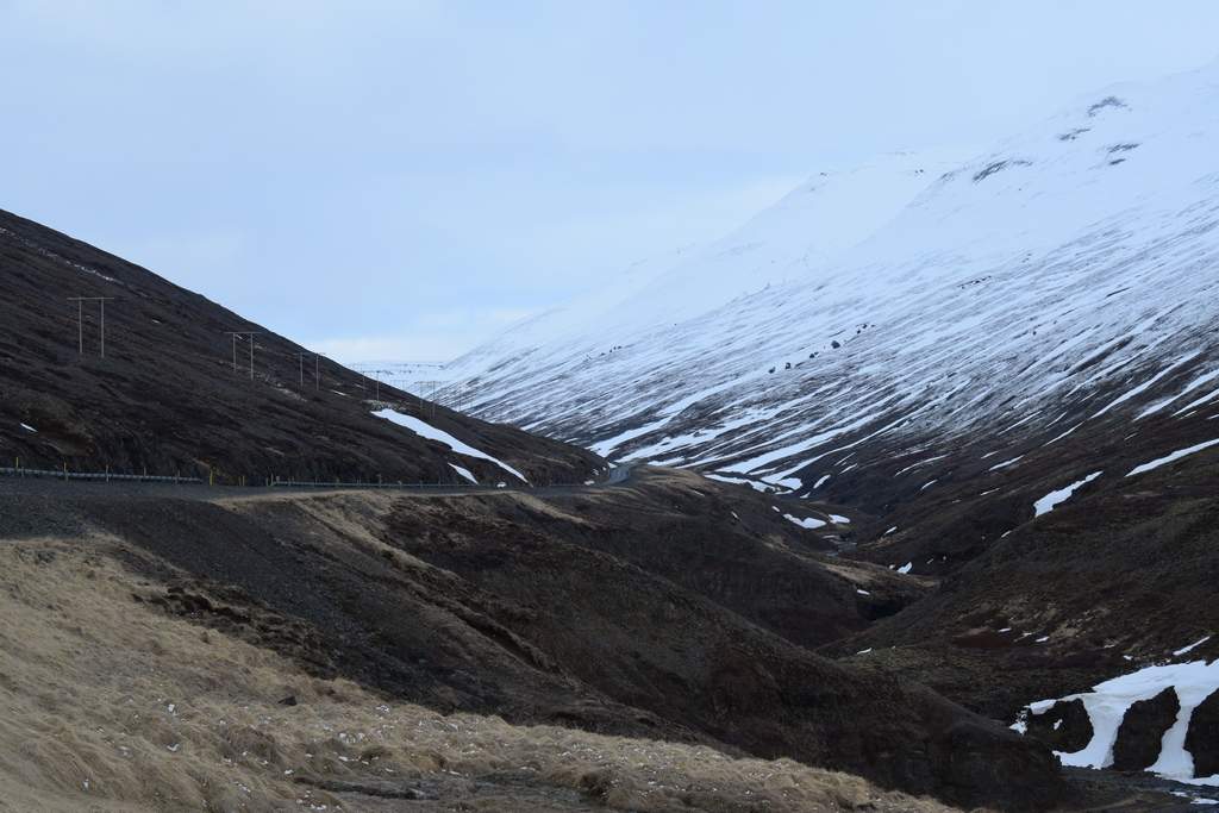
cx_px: 610
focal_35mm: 82
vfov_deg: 16.6
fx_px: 2794
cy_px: 406
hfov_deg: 24.6
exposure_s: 1/250
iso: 320
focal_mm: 55
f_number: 8
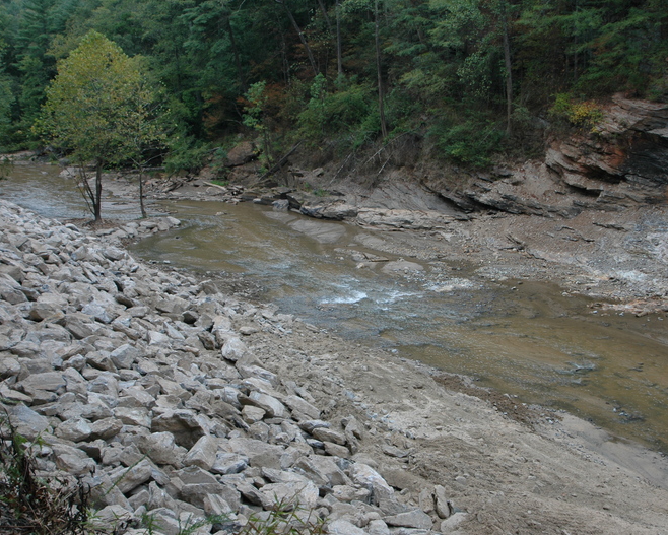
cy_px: 266
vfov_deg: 36.5
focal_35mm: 41
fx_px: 811
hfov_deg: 44.7
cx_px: 381
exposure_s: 1/125
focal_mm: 24
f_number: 5.6
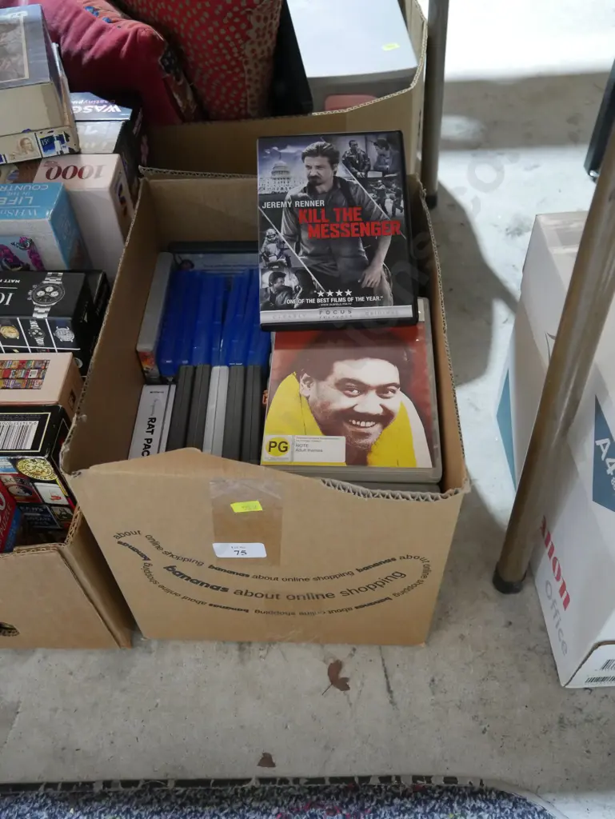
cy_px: 410
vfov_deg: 59.9
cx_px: 308
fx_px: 710
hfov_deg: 46.8
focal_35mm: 30
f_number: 3.6
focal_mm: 15
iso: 2500
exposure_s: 1/60
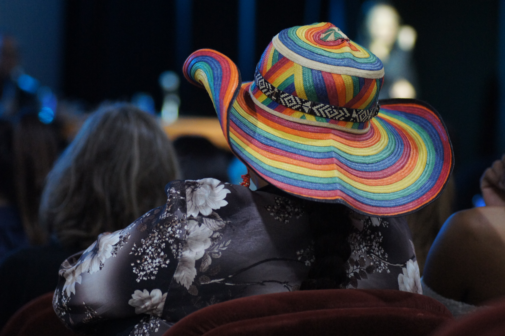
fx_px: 1893
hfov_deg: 15.2
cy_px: 168
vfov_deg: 10.1
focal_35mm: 135
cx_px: 252
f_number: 2.8
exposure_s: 1/50
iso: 1600
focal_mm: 90
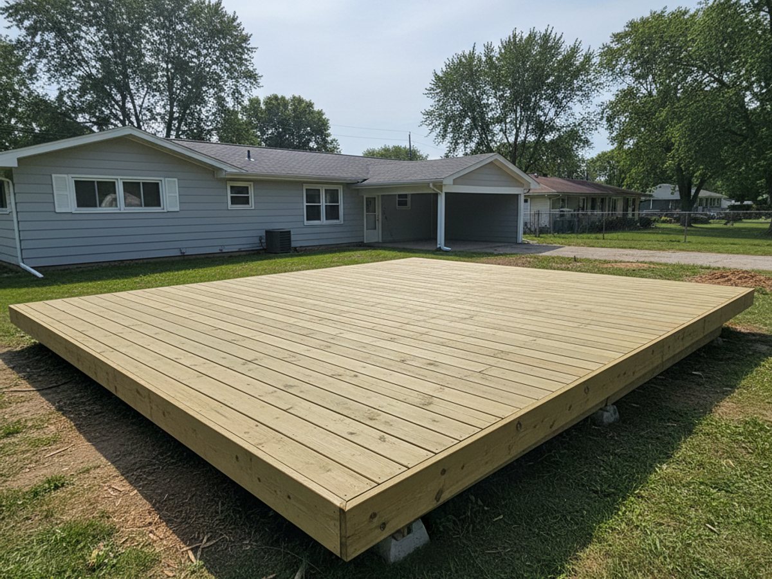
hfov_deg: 71.6
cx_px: 386
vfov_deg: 56.8
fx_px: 535
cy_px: 290
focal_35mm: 24
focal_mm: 6.8
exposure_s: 1/1065
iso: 612
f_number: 1.78
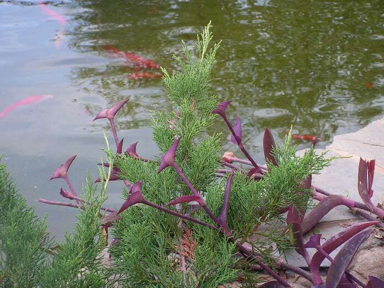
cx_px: 192
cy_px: 144
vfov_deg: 14.4
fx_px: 1143
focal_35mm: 103
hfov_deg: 19.1
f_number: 3.4
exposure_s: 1/100
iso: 160
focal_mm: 17.3
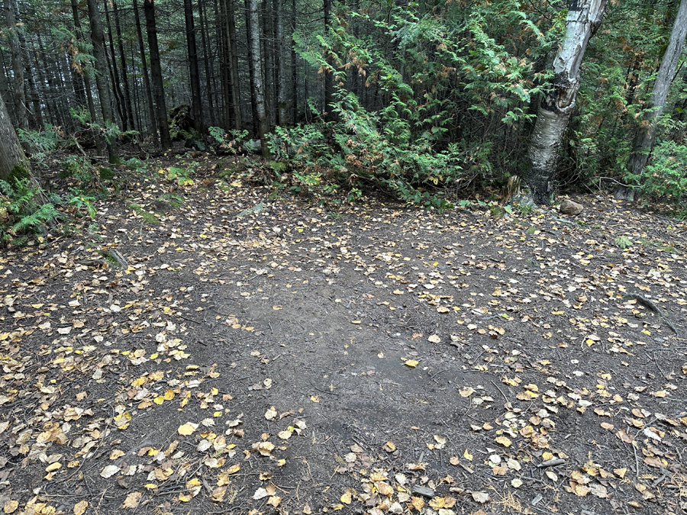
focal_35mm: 24
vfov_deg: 56.8
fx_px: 476
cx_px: 344
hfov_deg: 71.6
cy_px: 258
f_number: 1.78
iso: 64
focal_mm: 6.86
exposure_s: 1/121
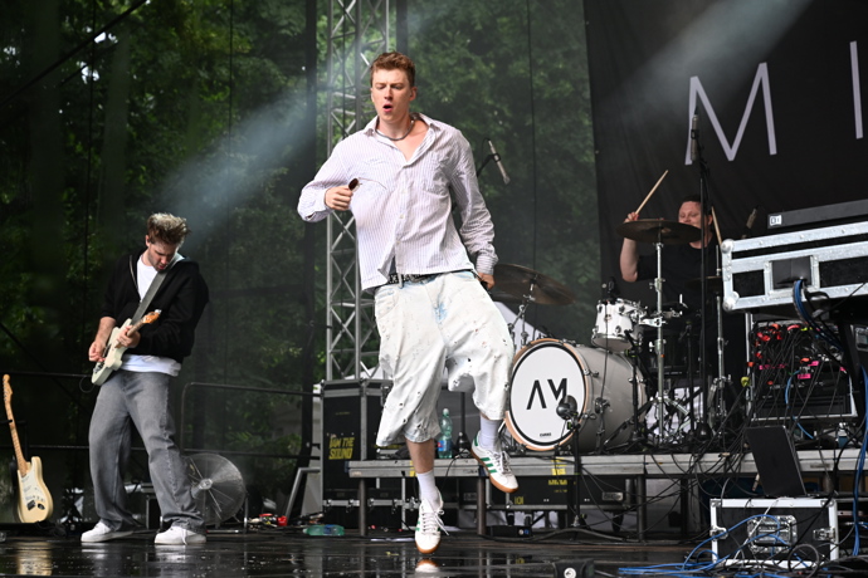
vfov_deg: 19.5
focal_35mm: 70
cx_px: 434
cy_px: 289
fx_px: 1688
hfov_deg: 28.8
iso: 1600
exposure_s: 1/640
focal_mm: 70
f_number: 4.5
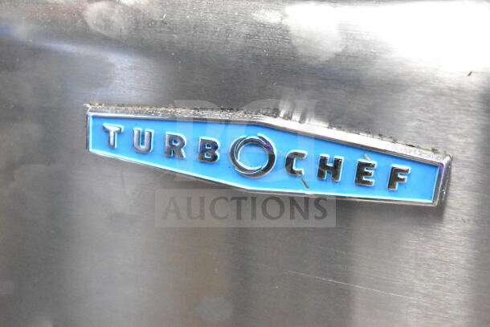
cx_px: 245
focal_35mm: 82
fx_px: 1123
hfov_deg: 24.6
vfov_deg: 16.6
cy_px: 164
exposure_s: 1/100
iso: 25600
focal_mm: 55
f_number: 5.6
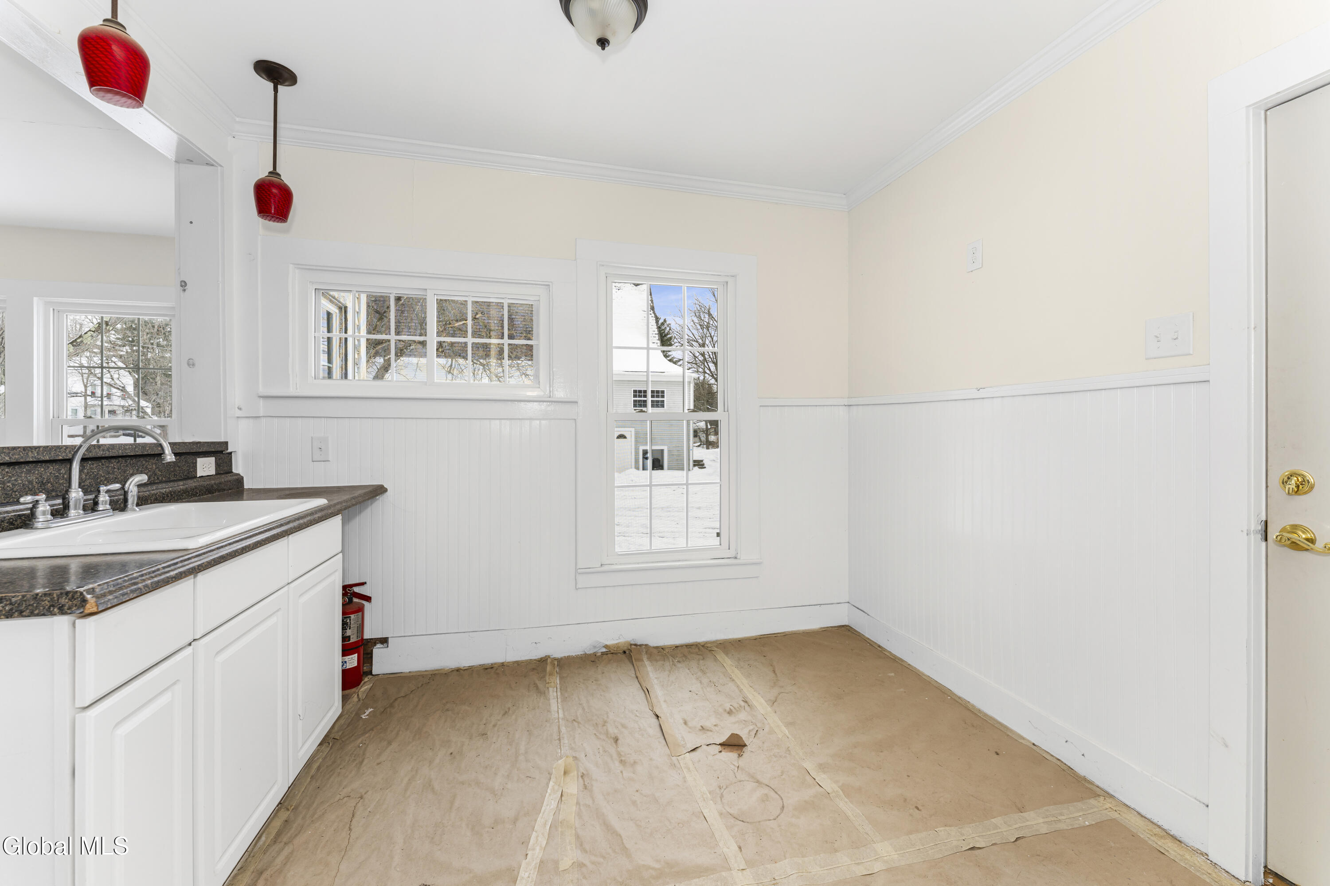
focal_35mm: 14
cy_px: 443
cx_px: 665
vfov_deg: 81.2
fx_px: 517
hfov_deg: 104.3
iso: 160
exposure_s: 1/60
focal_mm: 14
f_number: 7.1
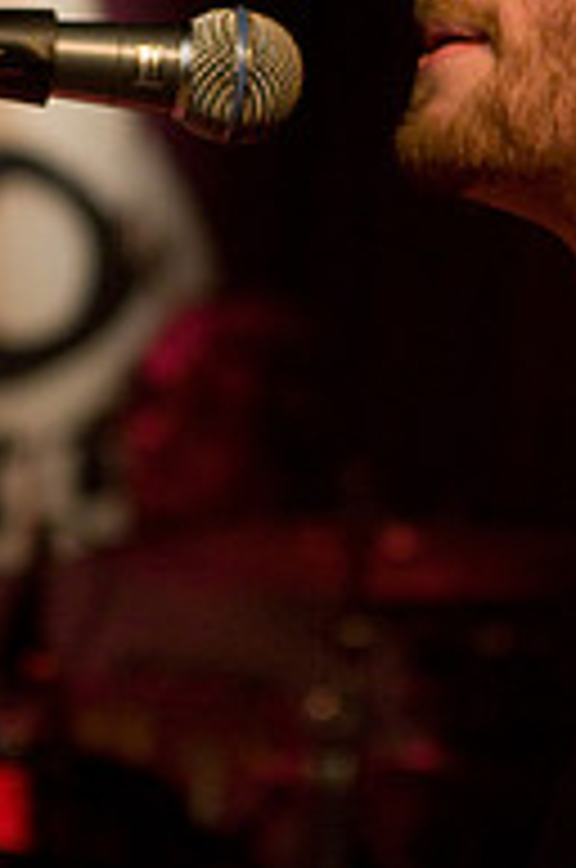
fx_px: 5901
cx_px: 335
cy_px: 292
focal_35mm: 245
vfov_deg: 8.4
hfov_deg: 5.6
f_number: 2.8
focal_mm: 70
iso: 1250
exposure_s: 1/80
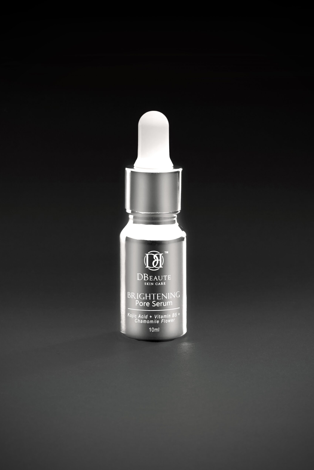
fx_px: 1478
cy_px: 233
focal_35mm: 113
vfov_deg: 18.1
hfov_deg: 12.1
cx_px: 158
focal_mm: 75
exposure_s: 1/80
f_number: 20
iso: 640
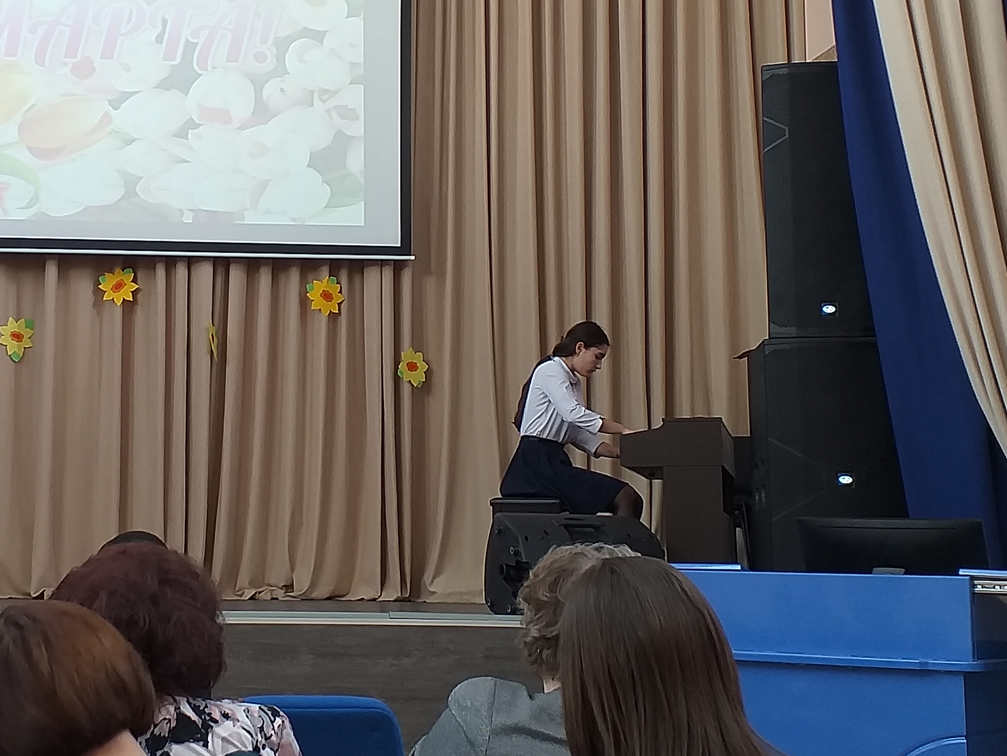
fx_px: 1193
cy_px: 290
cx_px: 244
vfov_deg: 35.0
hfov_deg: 44.2
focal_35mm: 41
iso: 80
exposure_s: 1/100
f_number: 1.9
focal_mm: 3.6
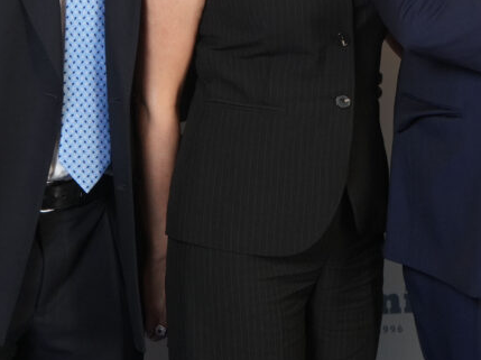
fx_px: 1944
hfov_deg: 14.0
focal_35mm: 140
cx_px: 374
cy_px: -2
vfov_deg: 10.5
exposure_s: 1/160
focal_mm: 52
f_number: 5
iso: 1600
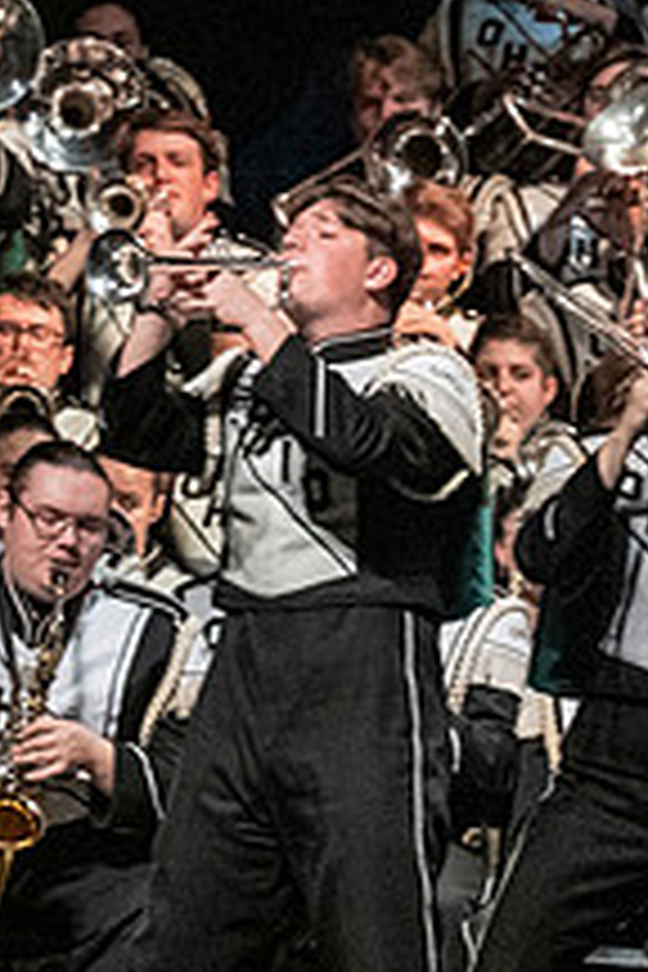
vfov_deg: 3.3
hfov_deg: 2.2
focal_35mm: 623
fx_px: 16820
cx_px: 1238
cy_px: 684
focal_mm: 155
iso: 4000
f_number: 4
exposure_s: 1/500
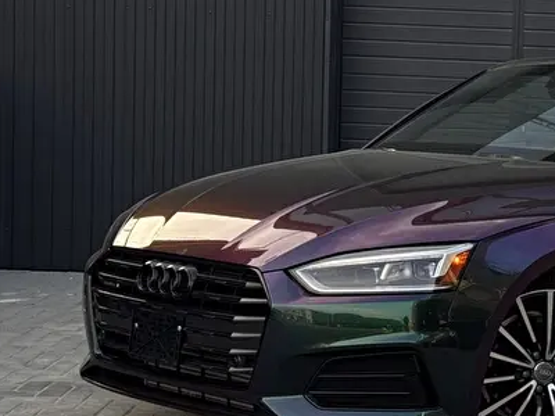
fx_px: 1539
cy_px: 243
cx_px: 548
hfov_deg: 19.9
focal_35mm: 96
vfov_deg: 15.4
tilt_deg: -5.2
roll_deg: -1.7
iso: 64
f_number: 1.78
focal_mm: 6.76
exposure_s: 1/425
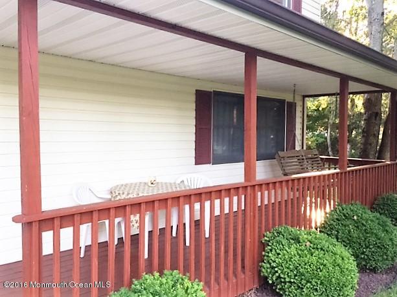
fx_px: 332
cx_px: 198
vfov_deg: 48.2
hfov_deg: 61.7
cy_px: 148
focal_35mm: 29
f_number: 2.2
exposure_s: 1/30
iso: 40
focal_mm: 4.15
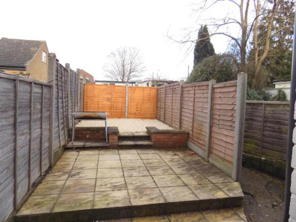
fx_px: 197
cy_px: 111
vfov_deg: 58.9
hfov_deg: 73.9
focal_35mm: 23
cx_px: 148
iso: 80
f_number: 3.1
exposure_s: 1/160
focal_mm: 4
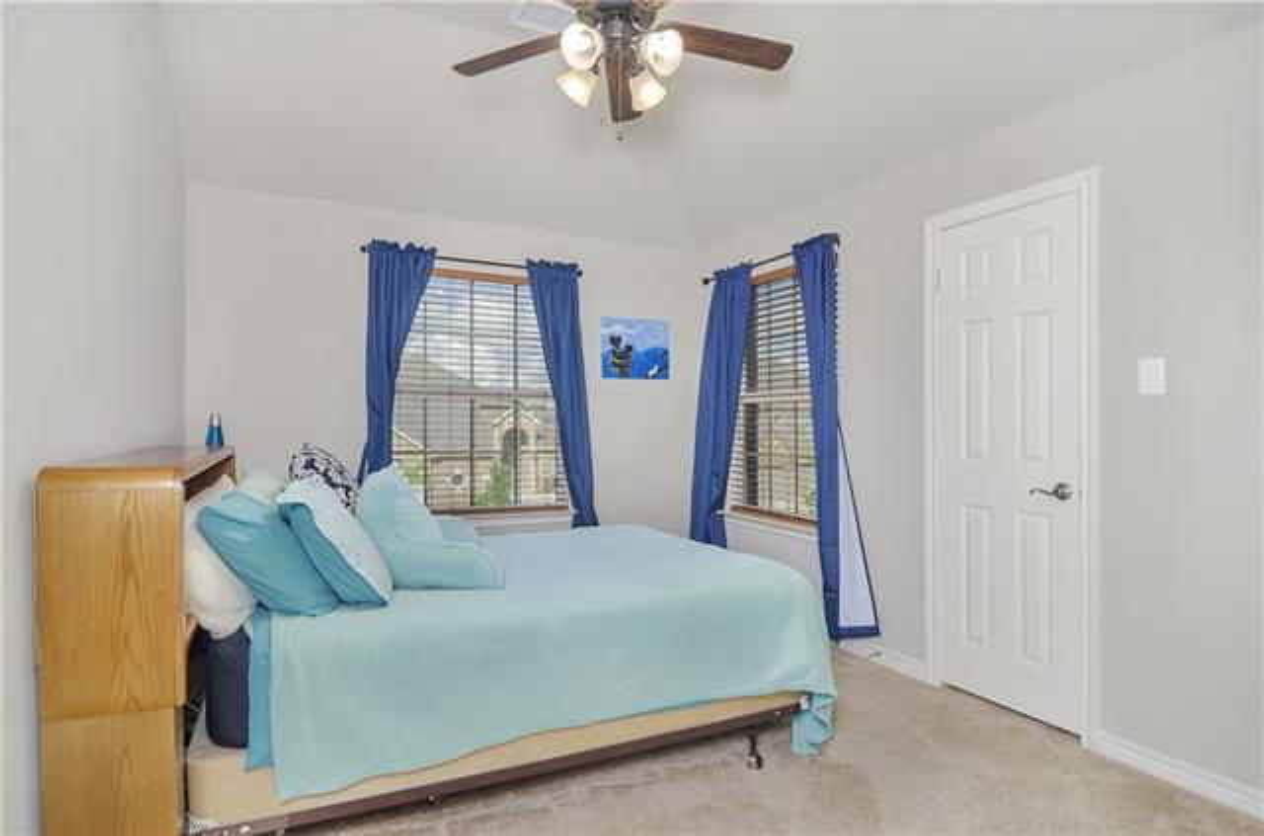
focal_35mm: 18
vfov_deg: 67.1
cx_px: 632
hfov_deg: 90.2
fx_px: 630
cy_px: 418
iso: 200
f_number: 4
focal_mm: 12
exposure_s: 1/10
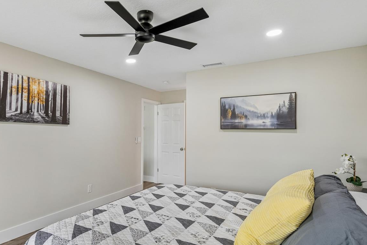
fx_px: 214
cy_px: 143
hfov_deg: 79.9
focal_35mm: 21
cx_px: 141
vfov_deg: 59.1
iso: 100
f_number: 7.1
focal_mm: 10
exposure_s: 1/6
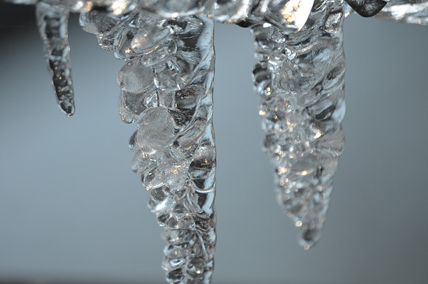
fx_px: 4804
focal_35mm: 405
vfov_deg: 3.4
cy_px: 142
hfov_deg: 5.1
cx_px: 214
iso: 400
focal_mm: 270
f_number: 6.3
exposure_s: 1/125
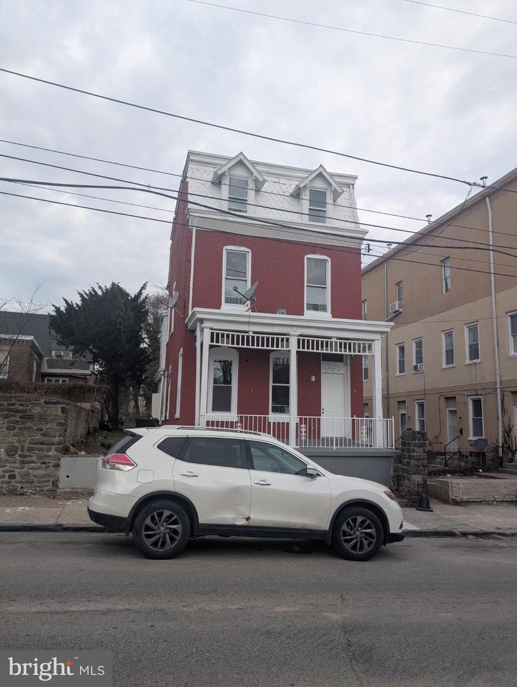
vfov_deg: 71.5
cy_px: 344
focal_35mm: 24
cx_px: 258
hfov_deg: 56.9
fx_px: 477
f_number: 1.68
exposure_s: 1/690
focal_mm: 6.9
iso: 22
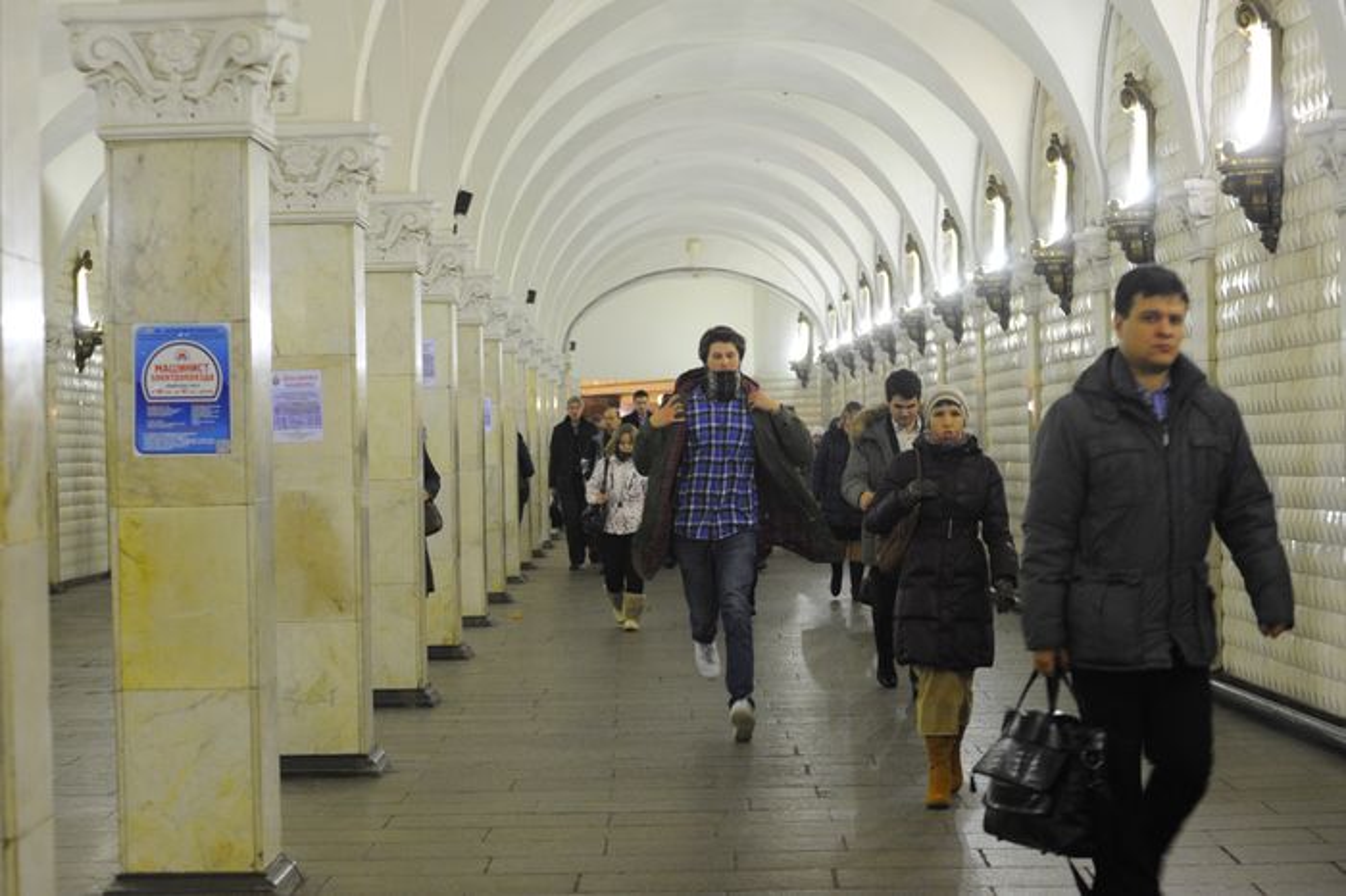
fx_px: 2990
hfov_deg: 25.4
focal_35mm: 80
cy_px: 448
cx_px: 673
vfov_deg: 17.0
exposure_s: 1/80
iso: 3200
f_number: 5.6
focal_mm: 80
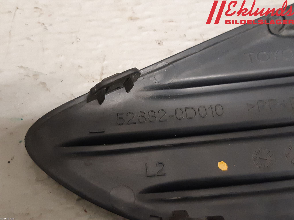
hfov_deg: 67.3
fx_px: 221
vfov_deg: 53.1
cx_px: 147
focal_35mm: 26
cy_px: 110
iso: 320
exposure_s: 1/50
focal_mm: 3.93
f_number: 1.7
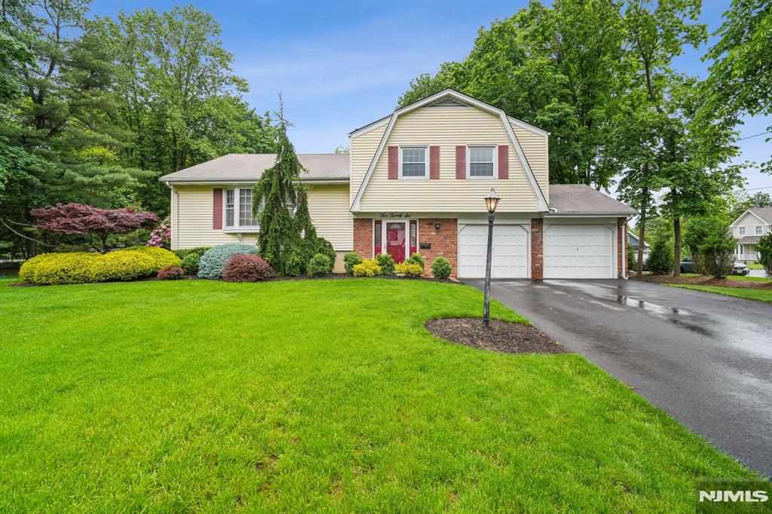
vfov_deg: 73.7
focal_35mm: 16
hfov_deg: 96.8
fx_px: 343
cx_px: 386
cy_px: 257
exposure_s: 1/320
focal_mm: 16
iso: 500
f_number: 8
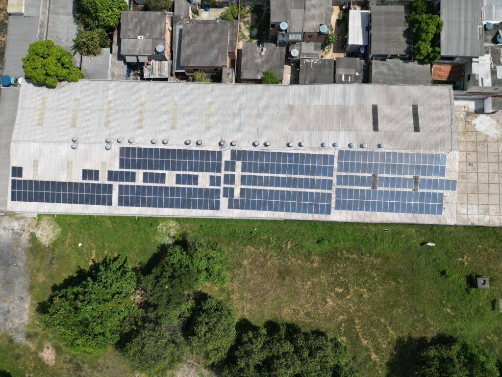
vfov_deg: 56.8
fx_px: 348
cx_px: 251
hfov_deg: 71.6
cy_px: 188
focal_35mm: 24
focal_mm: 6.72
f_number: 1.7
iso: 130
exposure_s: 1/4000
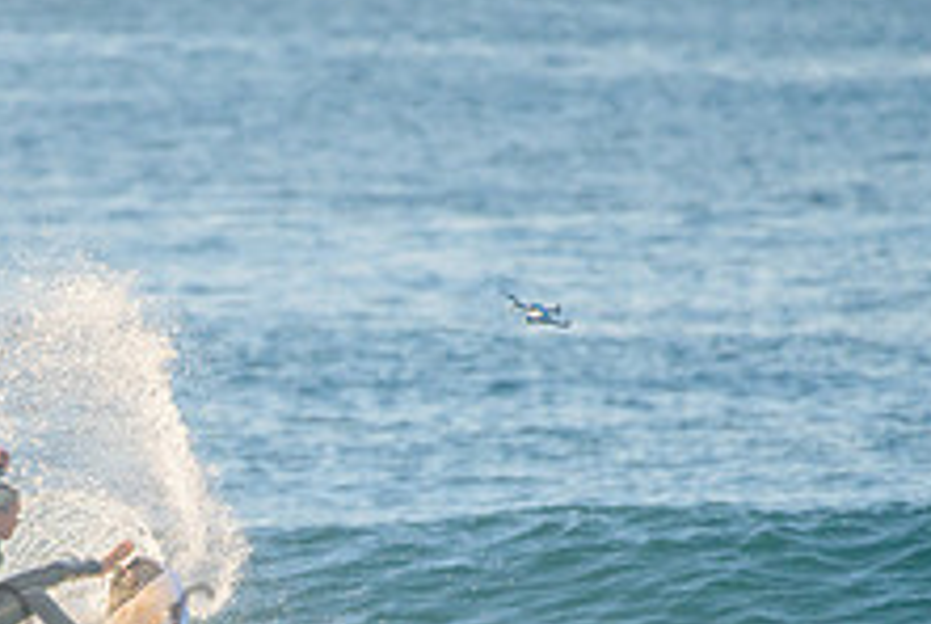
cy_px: 613
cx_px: 152
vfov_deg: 1.1
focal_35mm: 1310
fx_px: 33923
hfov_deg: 1.6
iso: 450
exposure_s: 1/1250
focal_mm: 500
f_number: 5.6
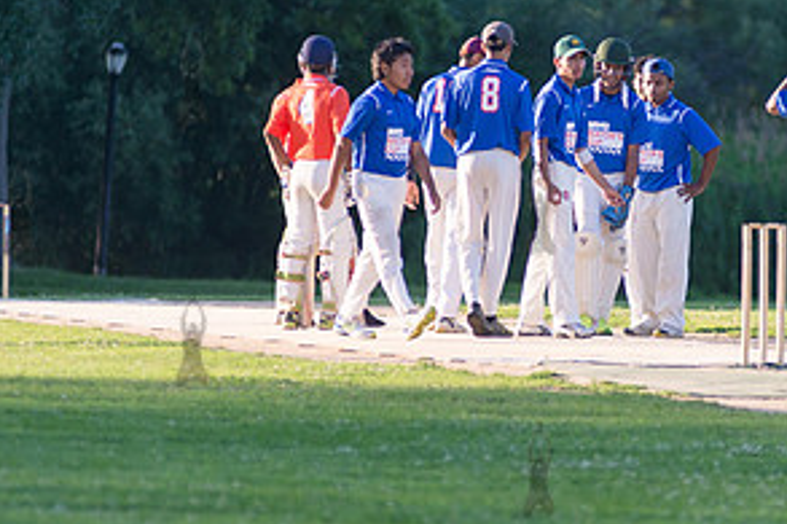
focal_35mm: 396
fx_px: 8652
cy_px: 208
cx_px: 537
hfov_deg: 5.2
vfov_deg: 3.5
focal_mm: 200
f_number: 2.8
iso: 400
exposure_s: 1/2000
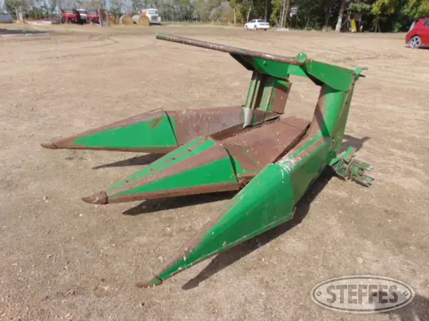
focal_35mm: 25
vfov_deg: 54.9
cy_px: 160
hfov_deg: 69.4
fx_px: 310
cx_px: 214
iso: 80
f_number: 7.7
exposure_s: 1/320
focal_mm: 4.5
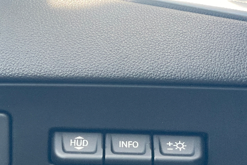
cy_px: 157
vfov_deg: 11.5
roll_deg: -0.5
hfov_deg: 17.3
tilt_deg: -10.9
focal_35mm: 118
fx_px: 810
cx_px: 94
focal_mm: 6
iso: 80
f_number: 2
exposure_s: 1/122
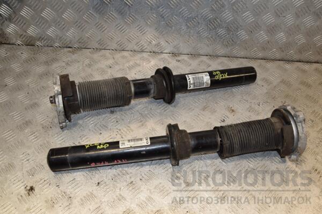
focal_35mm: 33
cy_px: 107
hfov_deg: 57.2
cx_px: 161
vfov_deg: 40.0
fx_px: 295
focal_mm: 22
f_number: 8
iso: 800
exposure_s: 1/200
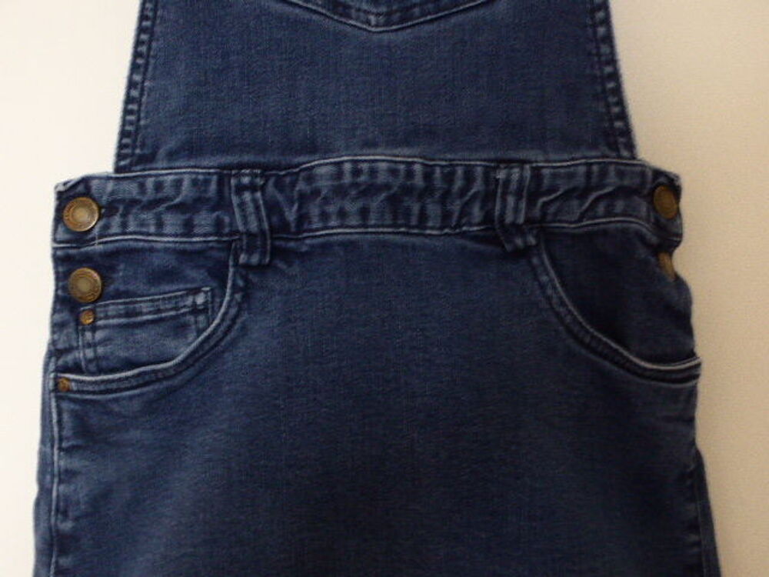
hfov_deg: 58.4
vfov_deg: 45.4
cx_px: 384
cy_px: 288
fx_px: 689
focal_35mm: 31
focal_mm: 5.4
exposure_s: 1/4
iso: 500
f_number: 3.6
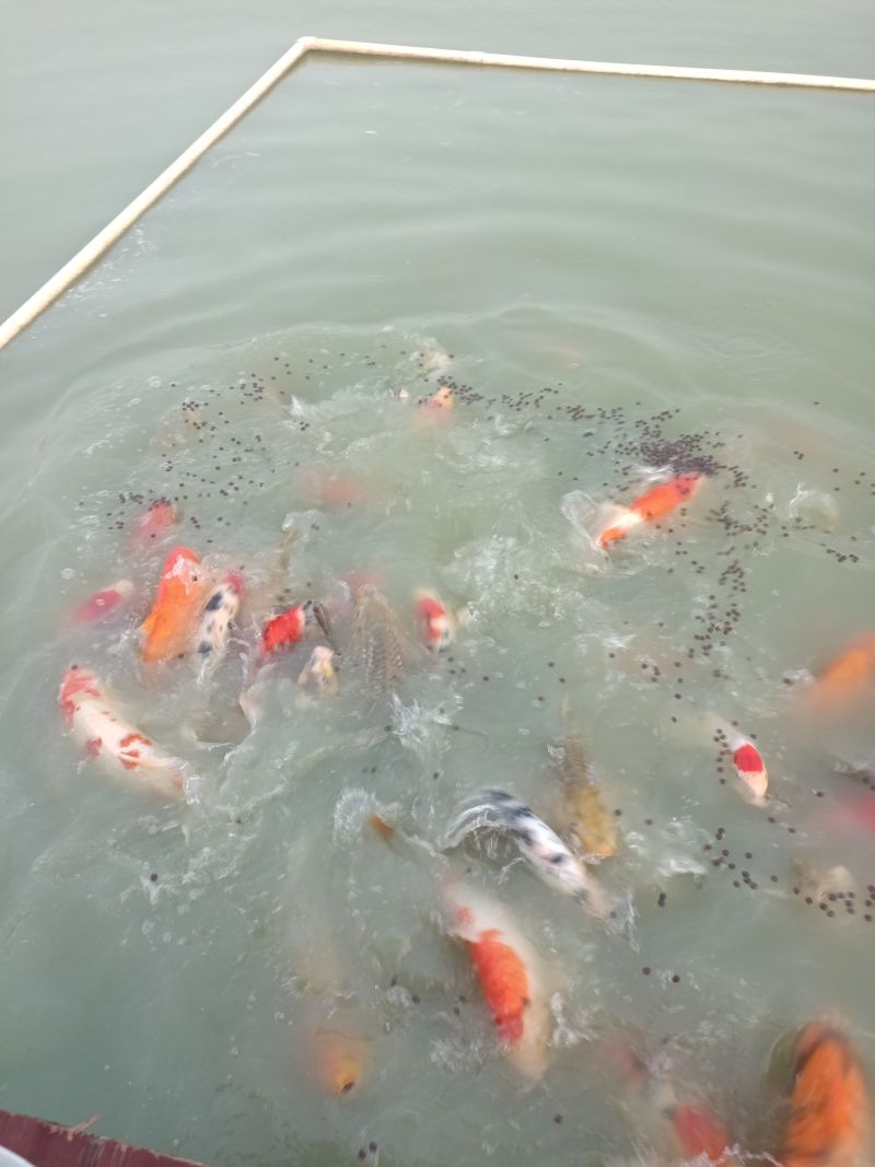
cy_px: 584
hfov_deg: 54.9
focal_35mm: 25
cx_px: 438
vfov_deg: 69.4
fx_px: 843
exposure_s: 1/50
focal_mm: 4.75
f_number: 1.79
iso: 171
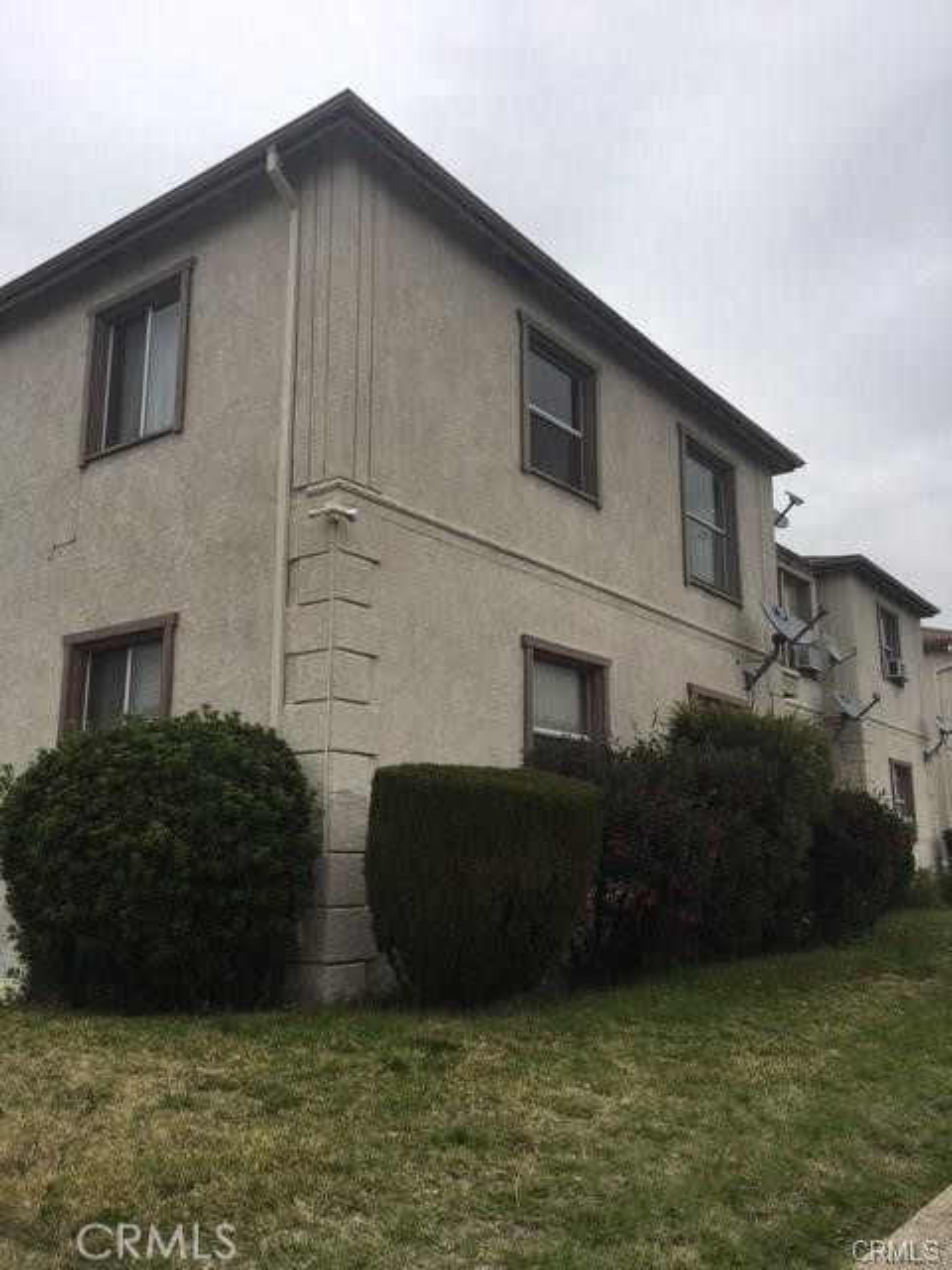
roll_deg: -0.4
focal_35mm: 29
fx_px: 1063
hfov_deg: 48.2
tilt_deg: +12.2
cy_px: 635
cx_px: 476
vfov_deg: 61.7
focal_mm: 4.15
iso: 25
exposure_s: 1/1637
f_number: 2.2
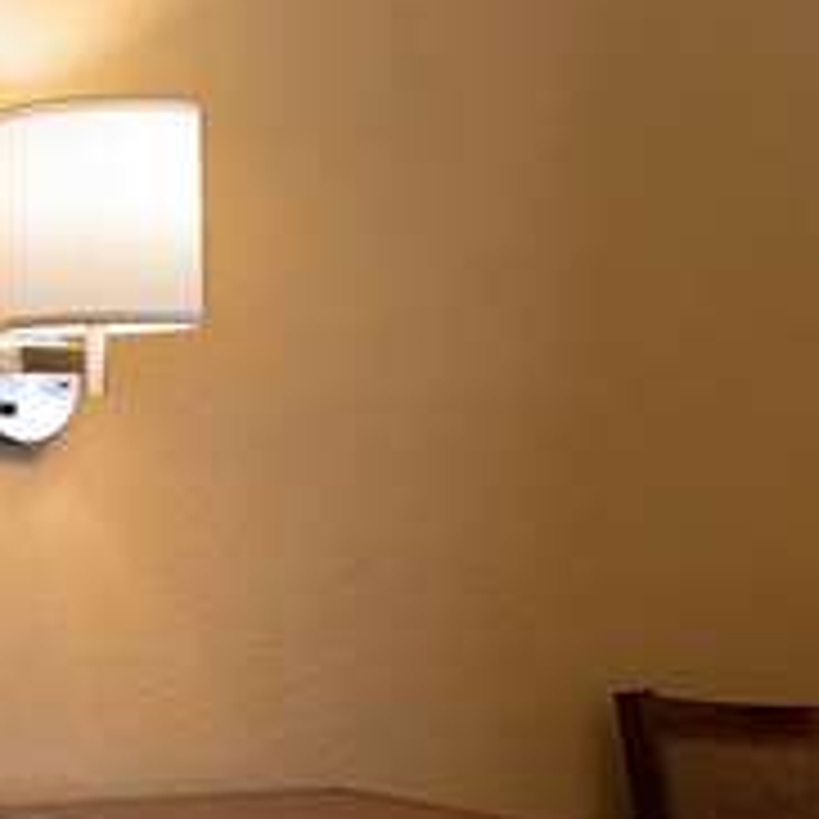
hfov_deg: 16.1
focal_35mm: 98
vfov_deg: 17.7
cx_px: -448
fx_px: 2623
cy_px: 578
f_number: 8
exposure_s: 1/3.33
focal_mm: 14
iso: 400
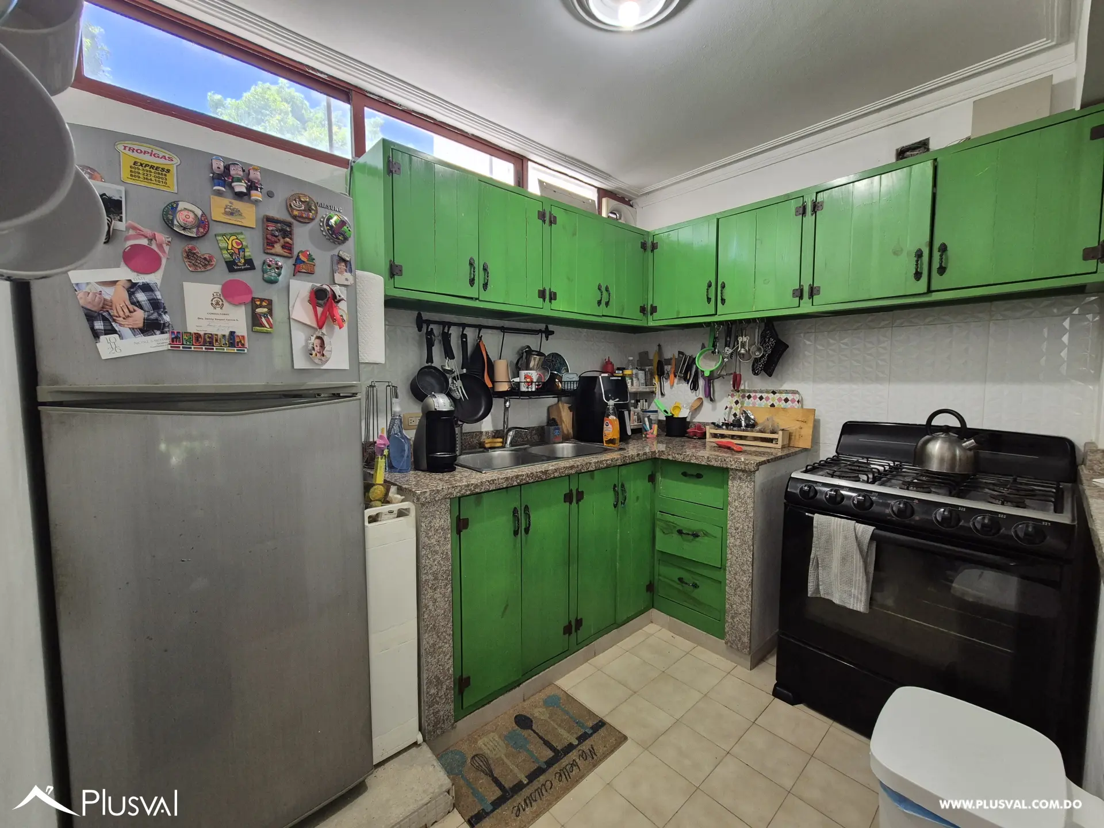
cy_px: 414
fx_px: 415
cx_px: 552
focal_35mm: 13
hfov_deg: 106.2
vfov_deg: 89.9
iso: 320
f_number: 2.2
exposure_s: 1/60
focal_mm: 2.2
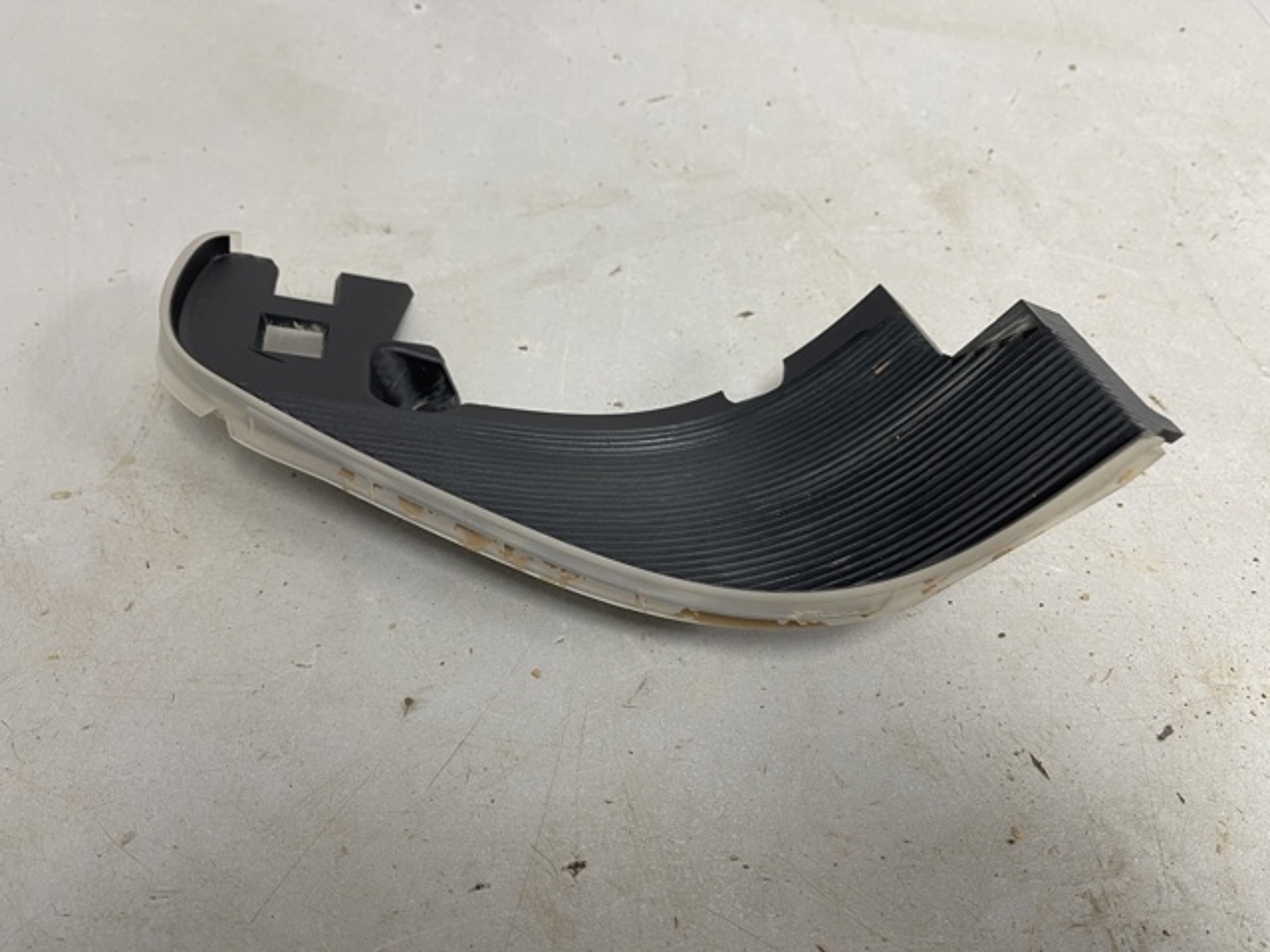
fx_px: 917
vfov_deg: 54.9
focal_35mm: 25
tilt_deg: -53.0
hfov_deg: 69.4
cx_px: 635
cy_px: 476
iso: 64
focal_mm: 5.1
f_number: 1.6
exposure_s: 1/50
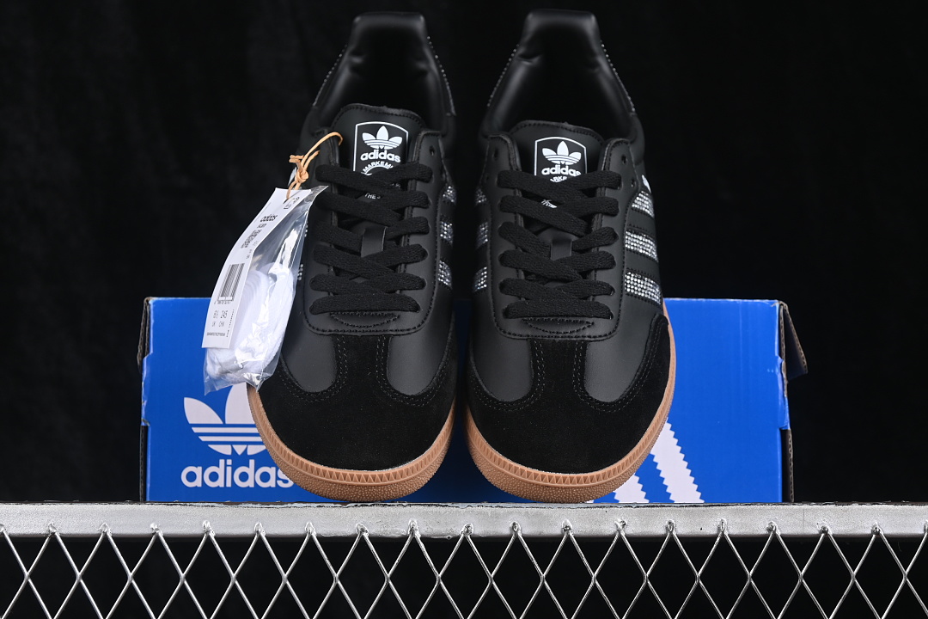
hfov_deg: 27.0
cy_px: 310
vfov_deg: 18.2
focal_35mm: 75
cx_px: 464
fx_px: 1933
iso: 160
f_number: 6.3
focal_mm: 50
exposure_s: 1/60
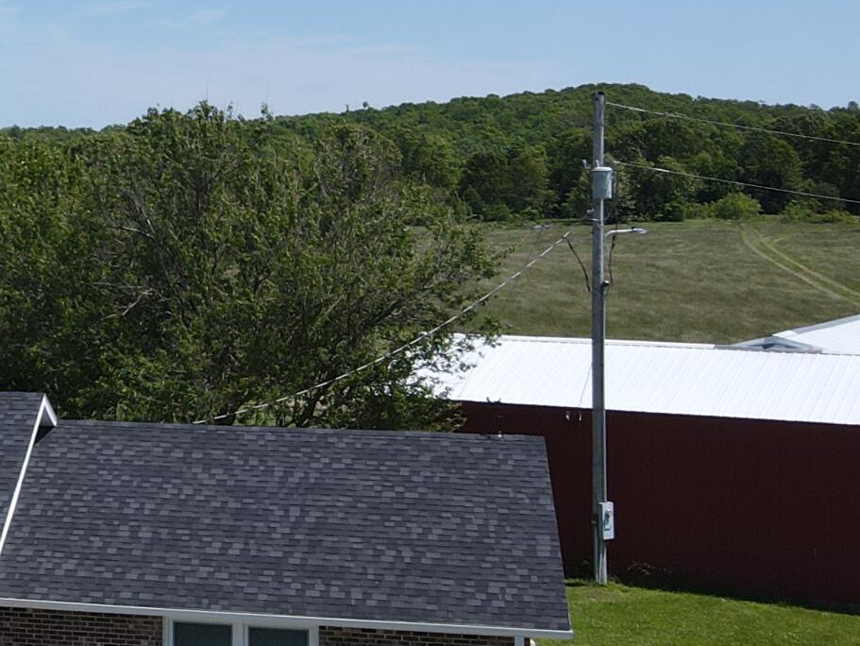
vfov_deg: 18.6
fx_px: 1963
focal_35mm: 79
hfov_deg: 22.4
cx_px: -230
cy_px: 192
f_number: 2.8
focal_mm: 4.5
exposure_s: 1/800
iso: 100
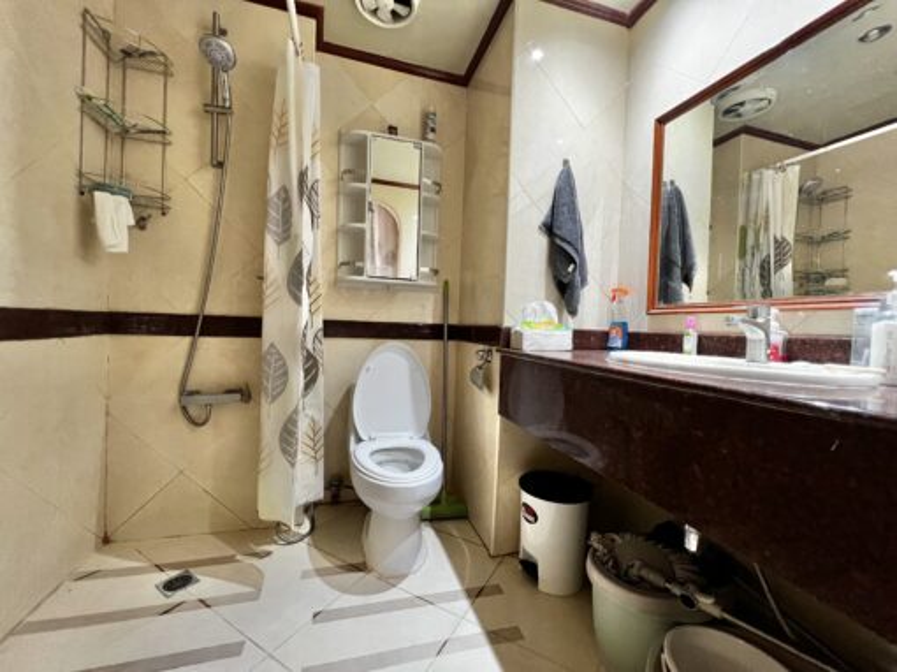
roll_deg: -2.1
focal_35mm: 13
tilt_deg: -1.7
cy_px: 336
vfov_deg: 89.9
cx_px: 448
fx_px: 337
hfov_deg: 106.2
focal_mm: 1.57
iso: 500
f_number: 1.8
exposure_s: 1/60
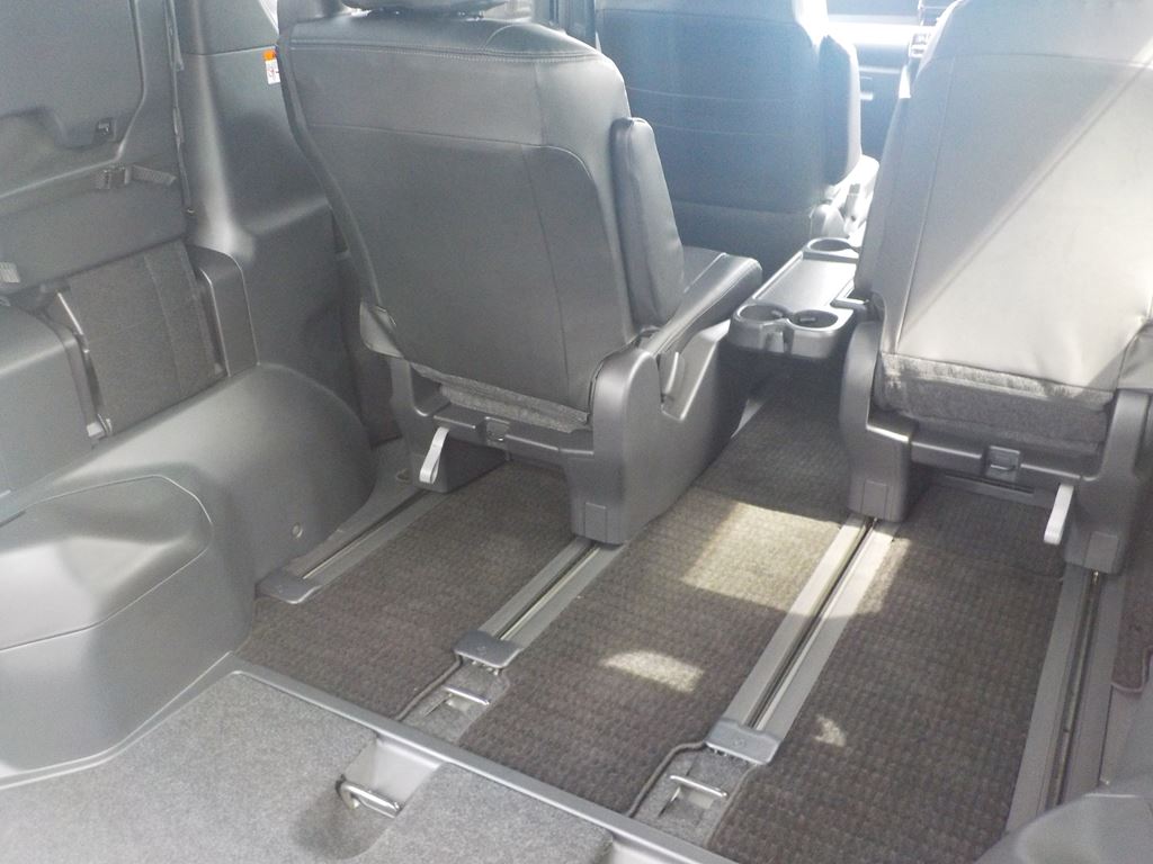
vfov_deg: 46.8
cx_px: 576
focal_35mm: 30
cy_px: 432
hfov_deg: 60.0
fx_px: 999
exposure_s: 1/20
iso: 400
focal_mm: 4.1
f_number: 3.3
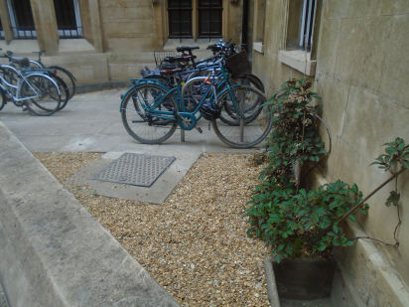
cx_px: 204
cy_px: 154
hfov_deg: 67.3
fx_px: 307
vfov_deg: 53.1
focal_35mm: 26
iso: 100
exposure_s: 1/200
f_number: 3.2
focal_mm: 4.6
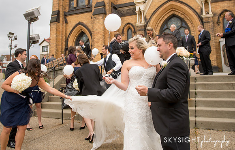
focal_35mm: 31
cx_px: 113
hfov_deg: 61.2
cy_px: 50
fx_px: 199
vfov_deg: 40.8
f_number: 3.2
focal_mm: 24
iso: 400
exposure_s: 1/1000
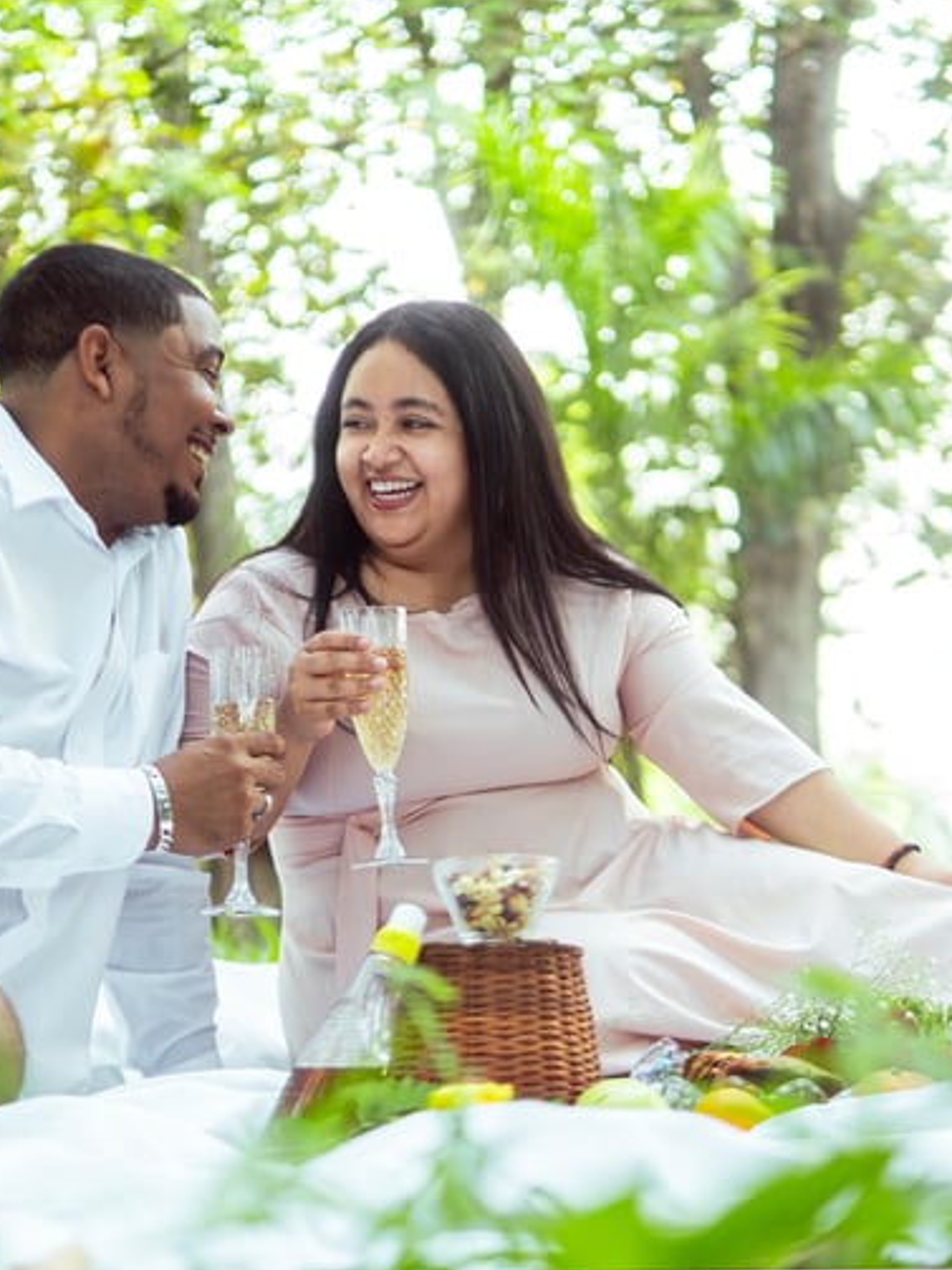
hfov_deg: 22.2
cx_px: 447
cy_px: 632
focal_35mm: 66
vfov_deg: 29.4
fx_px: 2421
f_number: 1.4
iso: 320
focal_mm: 30
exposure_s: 1/400
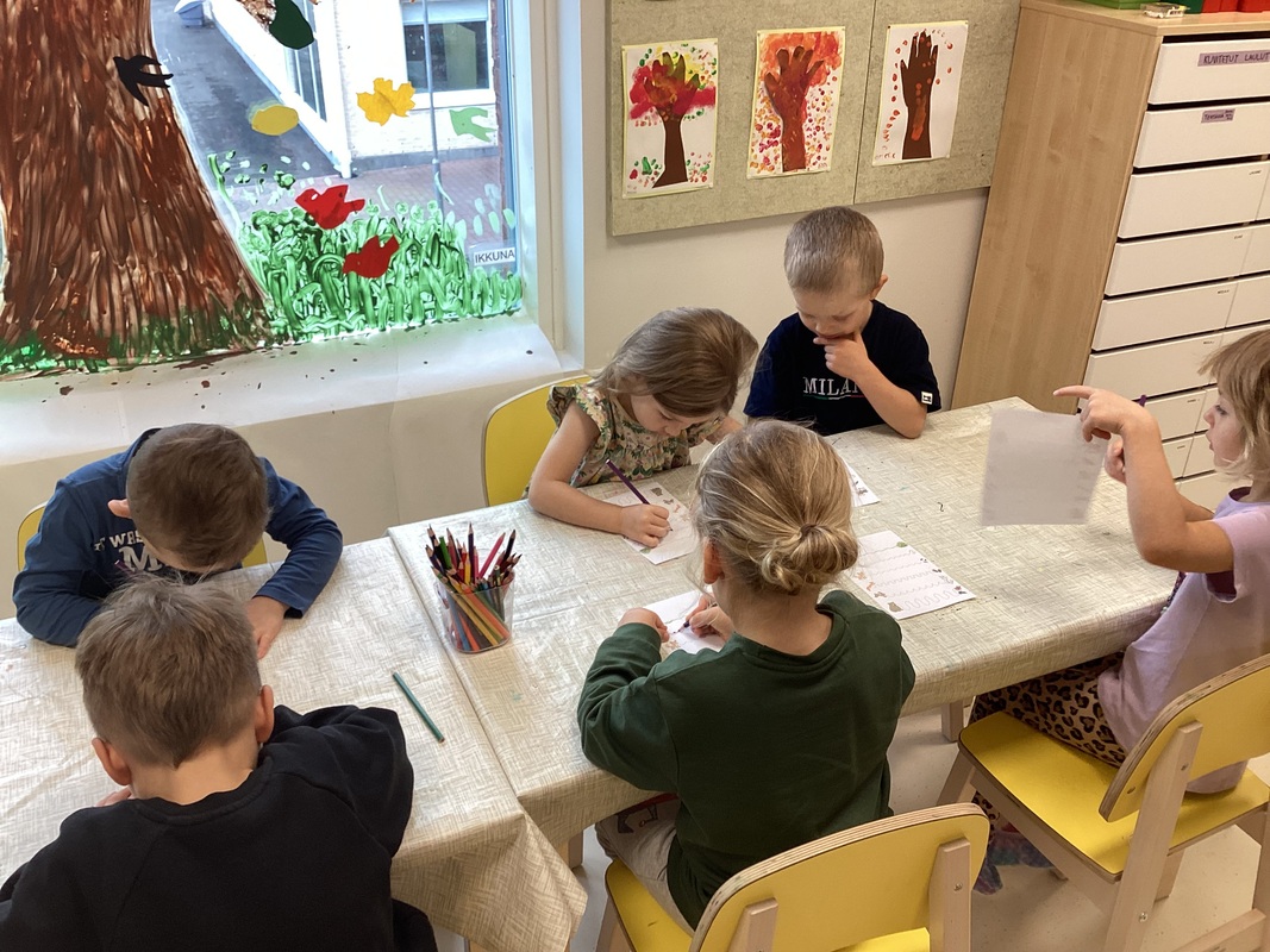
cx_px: 635
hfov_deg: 58.4
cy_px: 476
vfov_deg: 45.4
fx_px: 1137
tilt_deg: -30.4
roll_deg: -0.9
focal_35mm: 31
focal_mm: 3.3
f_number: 2.4
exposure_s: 1/60
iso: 64
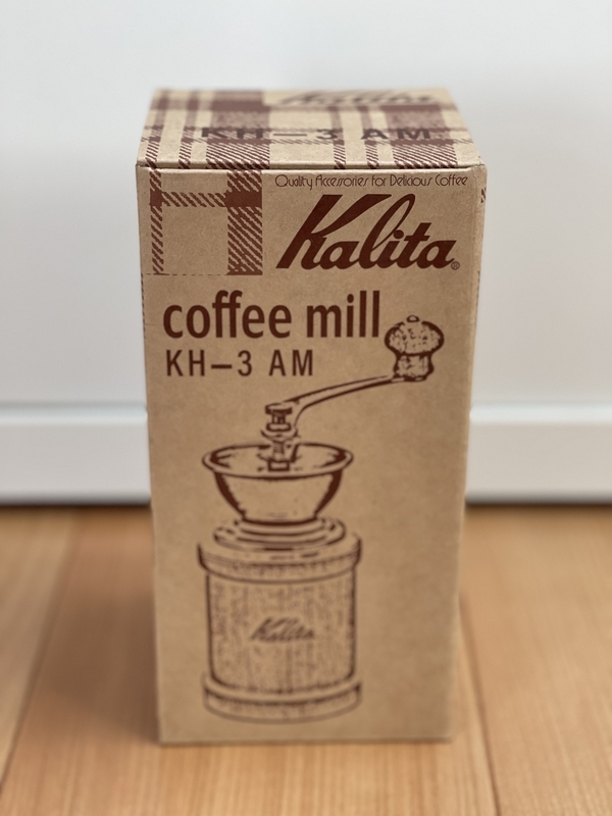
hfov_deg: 22.9
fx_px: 1509
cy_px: 408
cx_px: 306
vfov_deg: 30.3
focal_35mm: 64
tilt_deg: -23.9
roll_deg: +0.2
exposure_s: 1/121
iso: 160
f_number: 2.2
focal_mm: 7.5
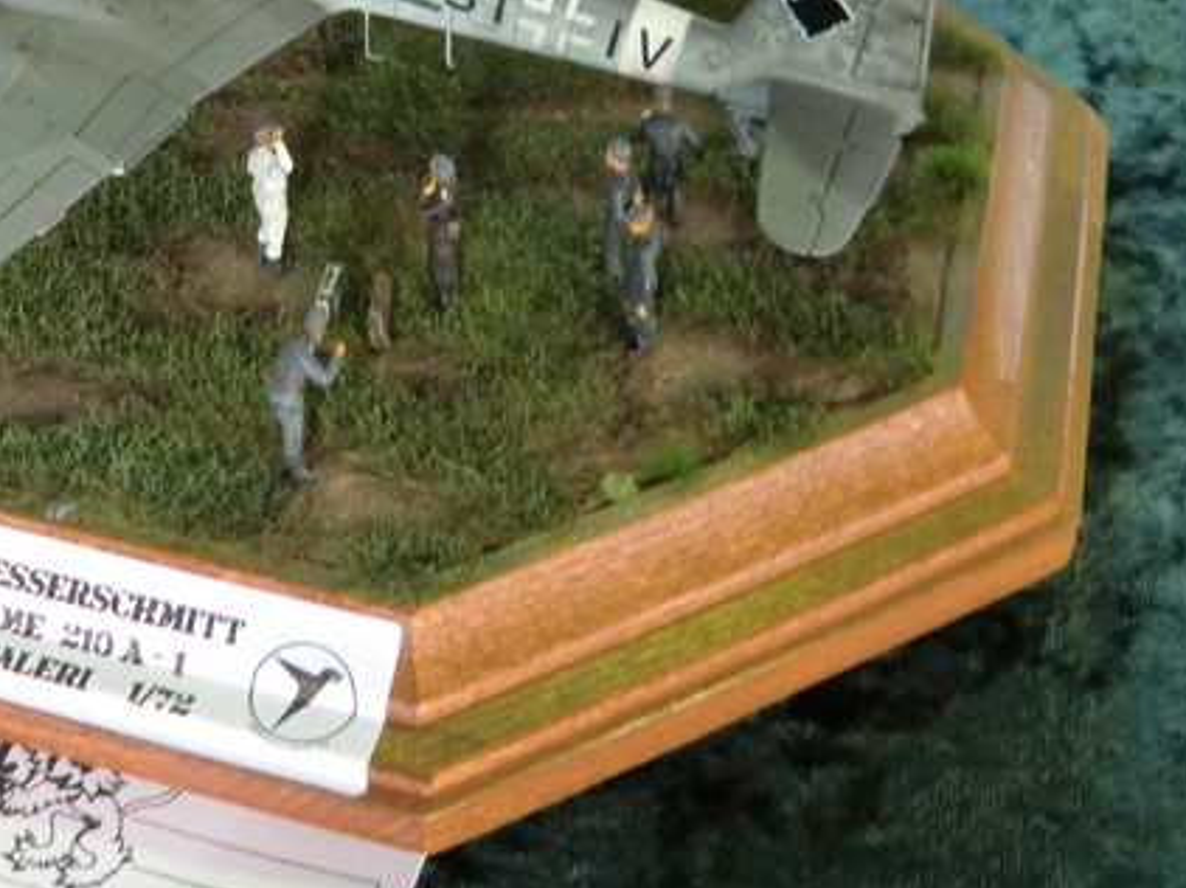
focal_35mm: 55
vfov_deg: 26.0
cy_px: 166
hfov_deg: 34.6
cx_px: 393
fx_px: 1883
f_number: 3.5
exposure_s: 1/25
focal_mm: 5.2
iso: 400
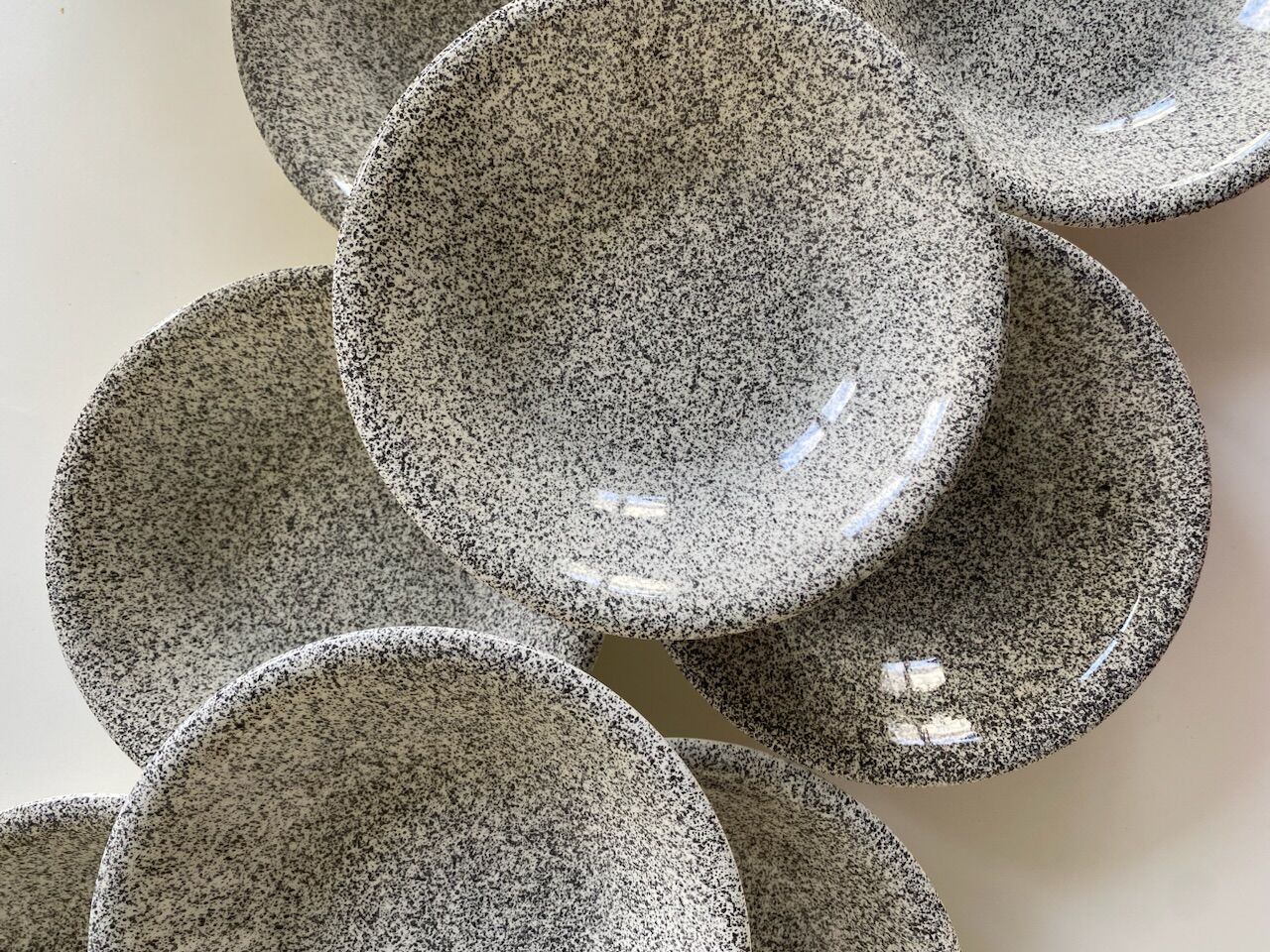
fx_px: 954
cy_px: 476
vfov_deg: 53.1
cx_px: 635
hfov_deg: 67.3
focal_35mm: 26
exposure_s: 1/121
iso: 100
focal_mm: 4.25
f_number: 1.8
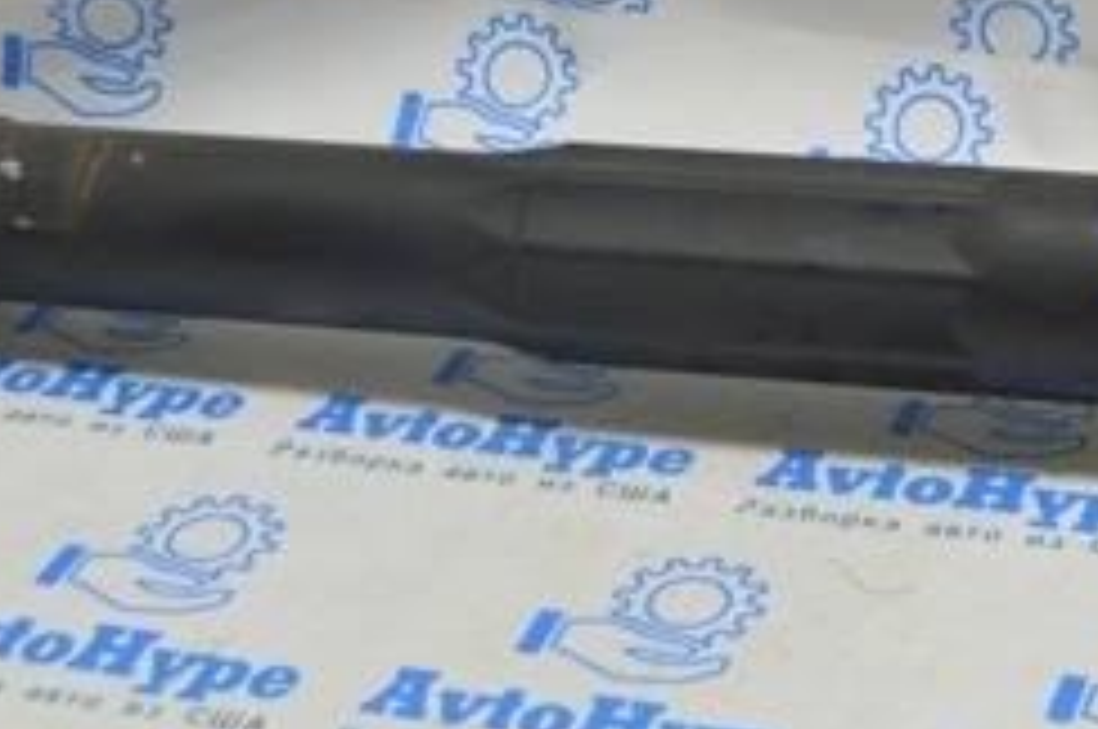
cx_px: 864
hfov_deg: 19.1
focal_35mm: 106
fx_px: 3238
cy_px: -106
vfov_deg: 12.6
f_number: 5.6
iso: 400
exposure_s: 1/20
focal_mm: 27
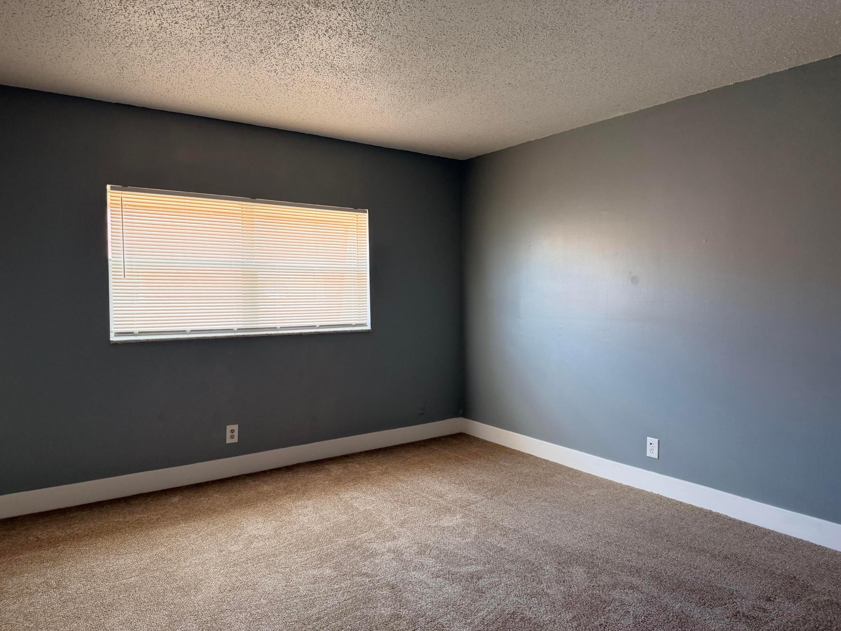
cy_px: 316
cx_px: 420
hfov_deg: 71.6
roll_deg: -0.2
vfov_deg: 56.8
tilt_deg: -3.3
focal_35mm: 24
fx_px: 583
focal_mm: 6.76
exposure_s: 1/120
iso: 200
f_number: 1.78
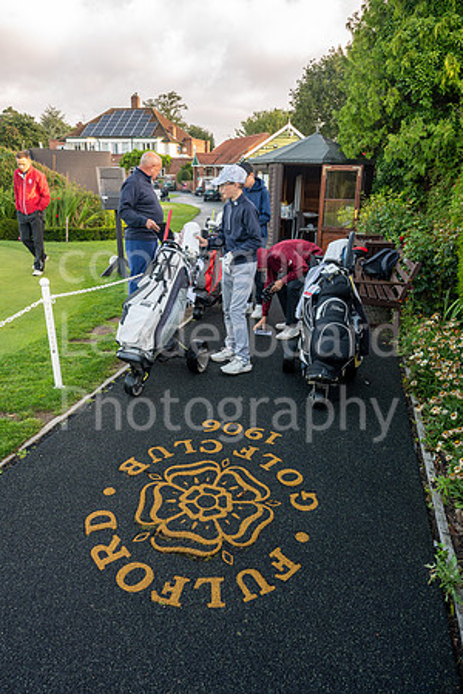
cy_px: 347
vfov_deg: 73.7
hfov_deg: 53.1
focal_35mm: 24
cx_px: 232
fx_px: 463
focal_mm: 24
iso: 500
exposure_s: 1/100
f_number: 8
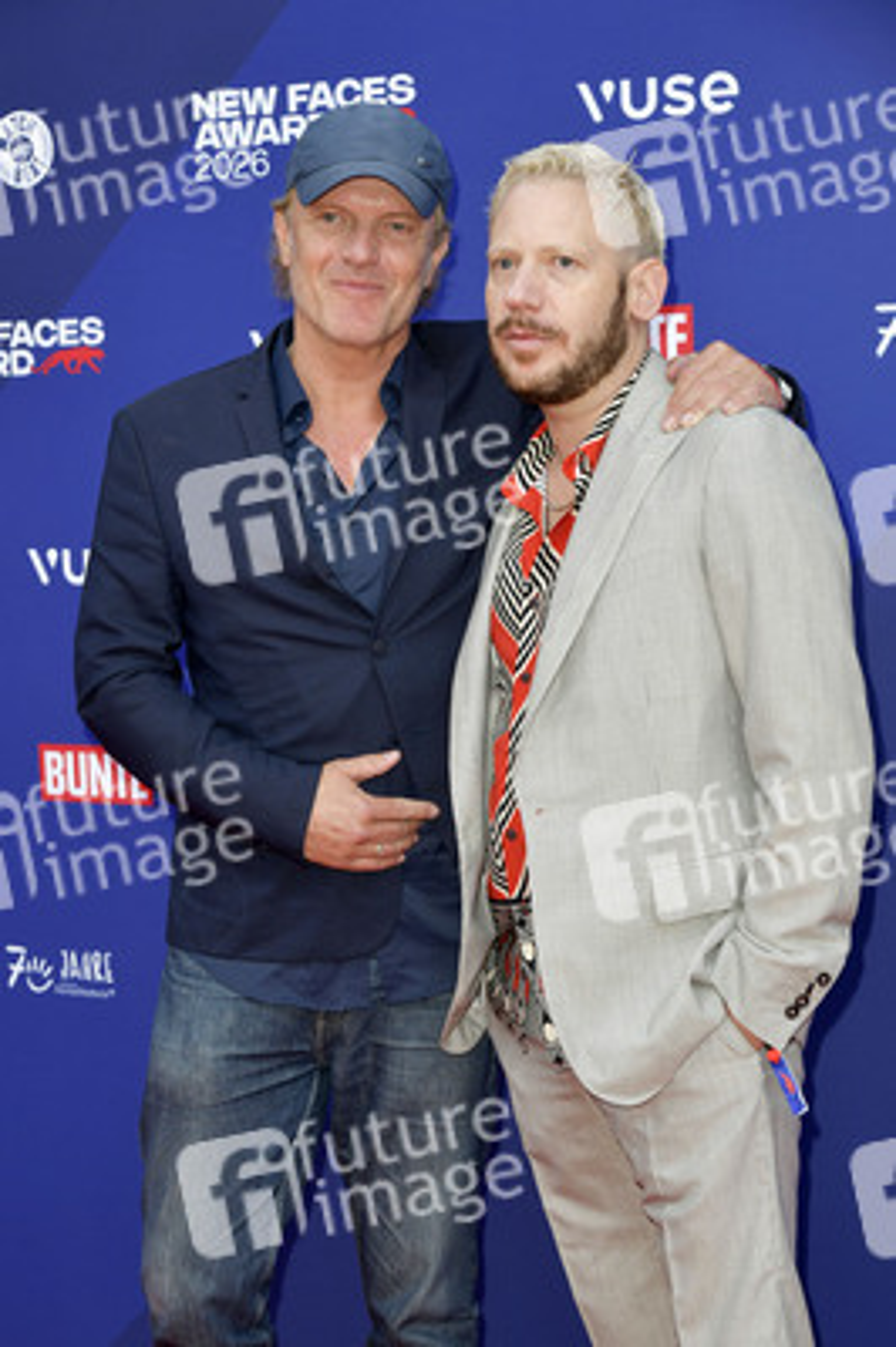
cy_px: 674
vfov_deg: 30.5
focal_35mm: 66
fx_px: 2468
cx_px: 448
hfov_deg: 20.6
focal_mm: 66
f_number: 6.3
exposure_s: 1/200
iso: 640
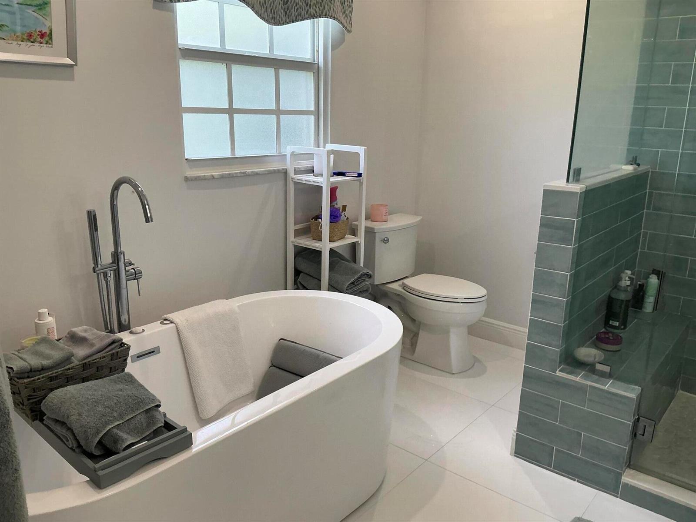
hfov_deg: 63.4
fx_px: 563
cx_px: 348
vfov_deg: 49.7
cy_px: 261
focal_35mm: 28
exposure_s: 1/120
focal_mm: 3
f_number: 1.8
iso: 50
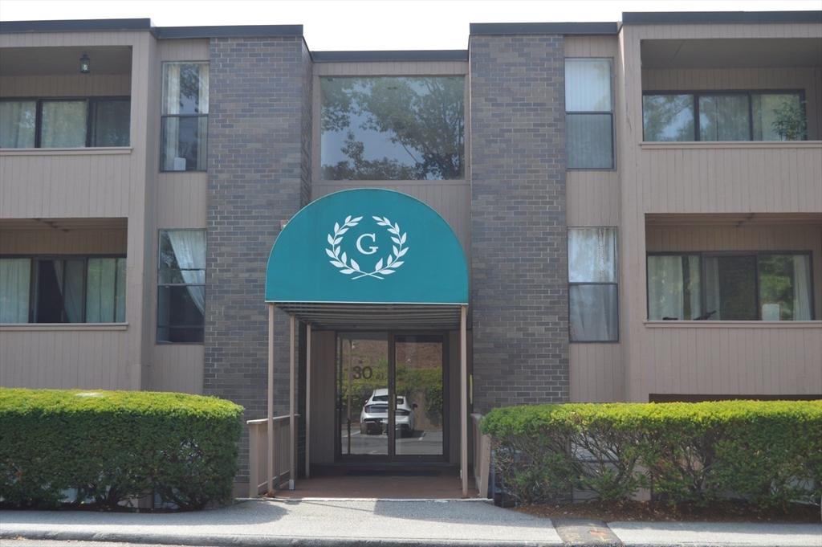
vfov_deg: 28.0
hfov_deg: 41.1
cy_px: 274
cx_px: 411
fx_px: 1095
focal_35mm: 48
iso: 100
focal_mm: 32
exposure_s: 1/160
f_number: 6.3
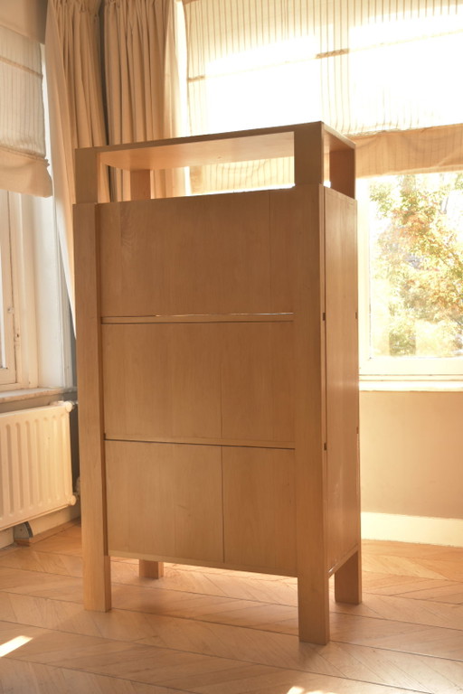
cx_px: 232
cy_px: 347
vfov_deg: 46.4
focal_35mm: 42
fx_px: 810
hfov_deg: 31.9
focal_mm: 28
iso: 200
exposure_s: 1/60
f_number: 5
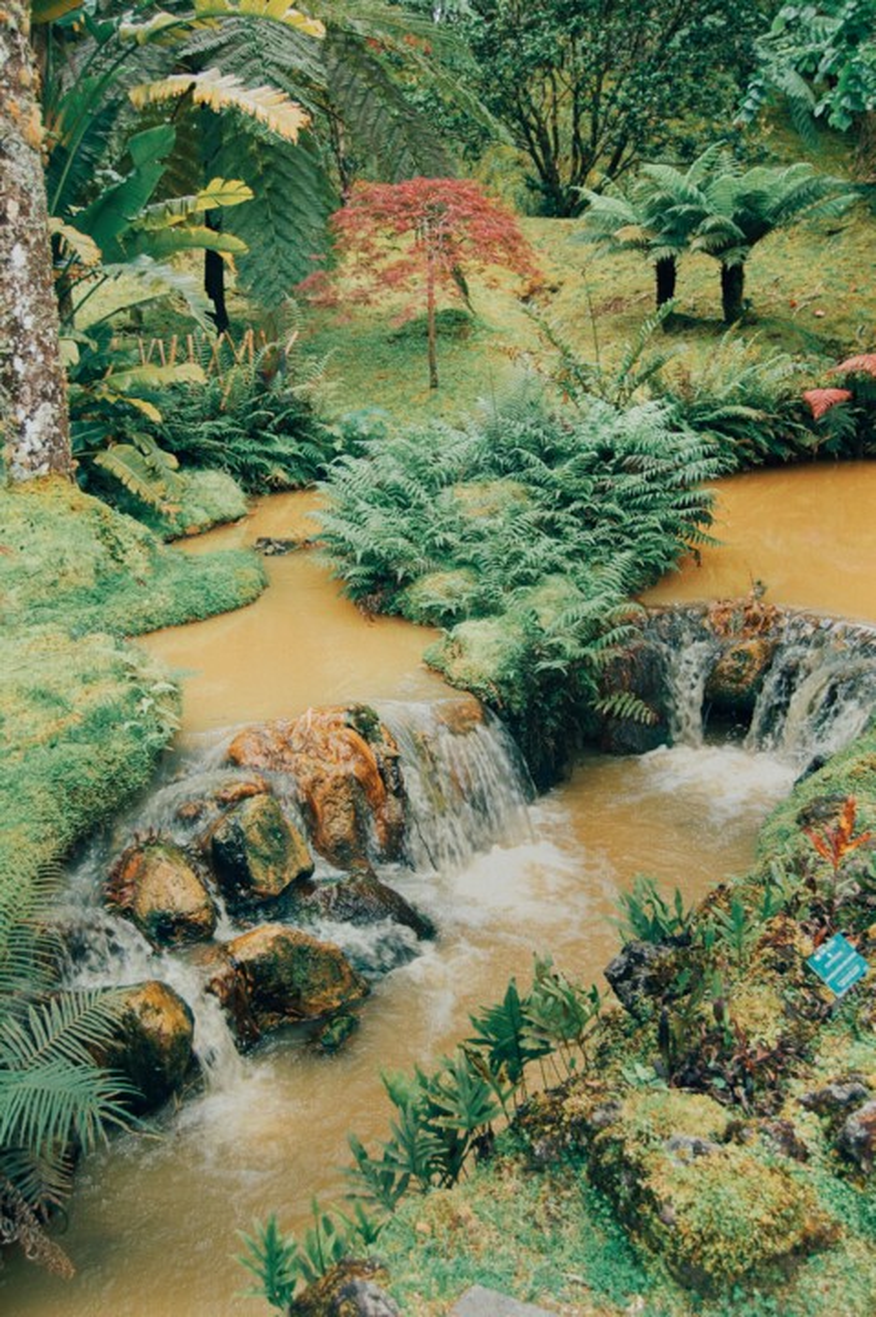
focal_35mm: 75
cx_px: 438
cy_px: 658
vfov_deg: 27.0
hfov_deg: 18.2
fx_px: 2741
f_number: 5.6
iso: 200
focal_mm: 50
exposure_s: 1/125
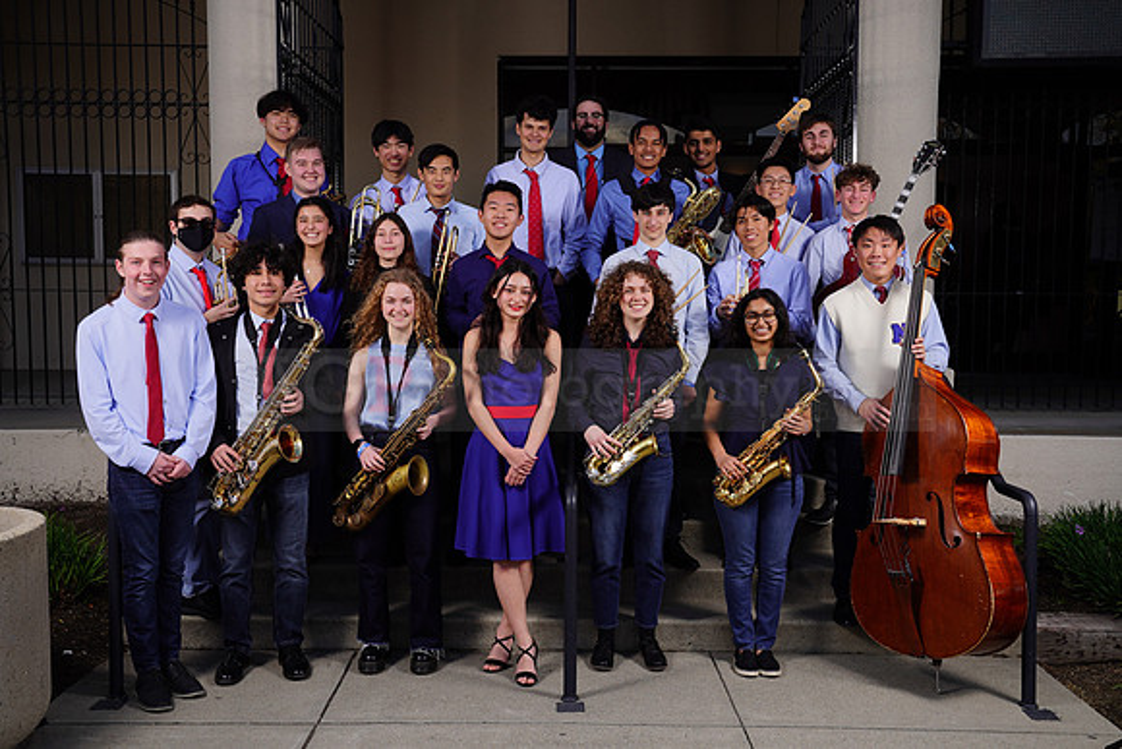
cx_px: 561
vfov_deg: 36.9
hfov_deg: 53.1
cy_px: 374
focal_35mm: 36
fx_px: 1122
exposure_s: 1/200
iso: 100
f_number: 8
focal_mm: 36
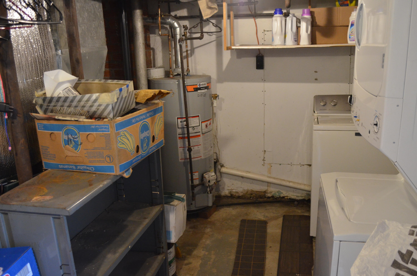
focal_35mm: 33
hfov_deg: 57.3
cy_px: 138
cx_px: 208
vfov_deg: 39.8
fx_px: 381
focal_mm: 22
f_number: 4
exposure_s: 1/30
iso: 2200
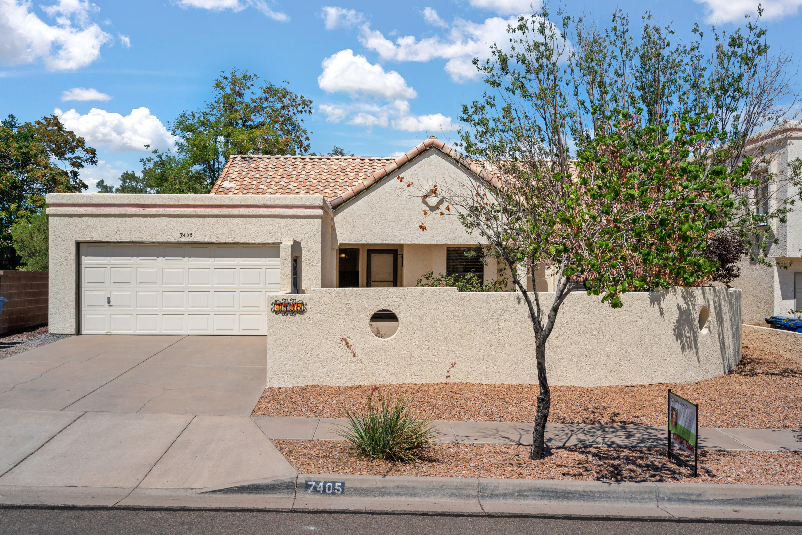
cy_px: 268
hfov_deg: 54.4
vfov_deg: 37.9
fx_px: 780
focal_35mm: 35
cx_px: 401
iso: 250
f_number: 9
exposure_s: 1/1600
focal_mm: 35
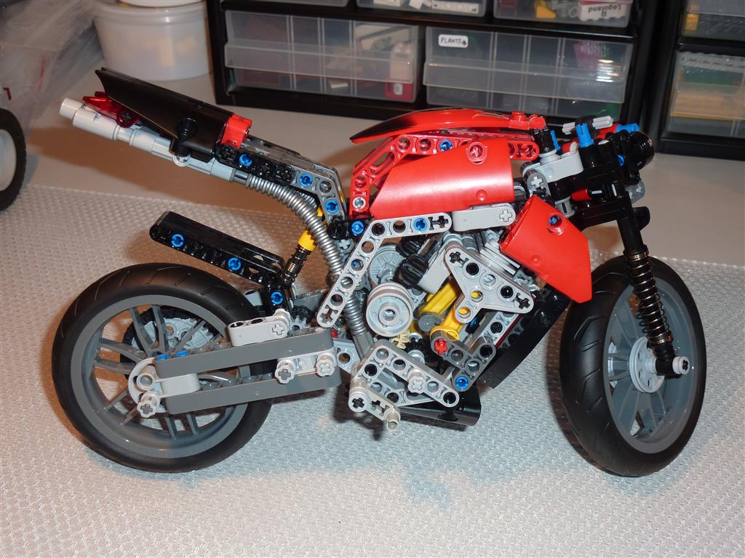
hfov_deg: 42.1
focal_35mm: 45
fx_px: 968
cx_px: 372
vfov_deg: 32.2
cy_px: 279
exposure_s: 1/30
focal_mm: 7.3
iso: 100
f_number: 3.7
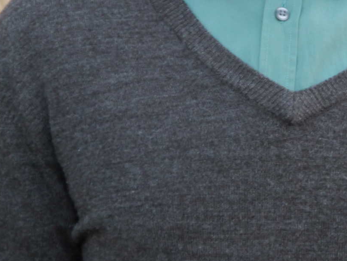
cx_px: 299
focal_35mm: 207
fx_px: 2076
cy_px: 95
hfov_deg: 9.5
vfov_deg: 7.2
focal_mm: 42
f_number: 5.6
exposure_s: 1/125
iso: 800
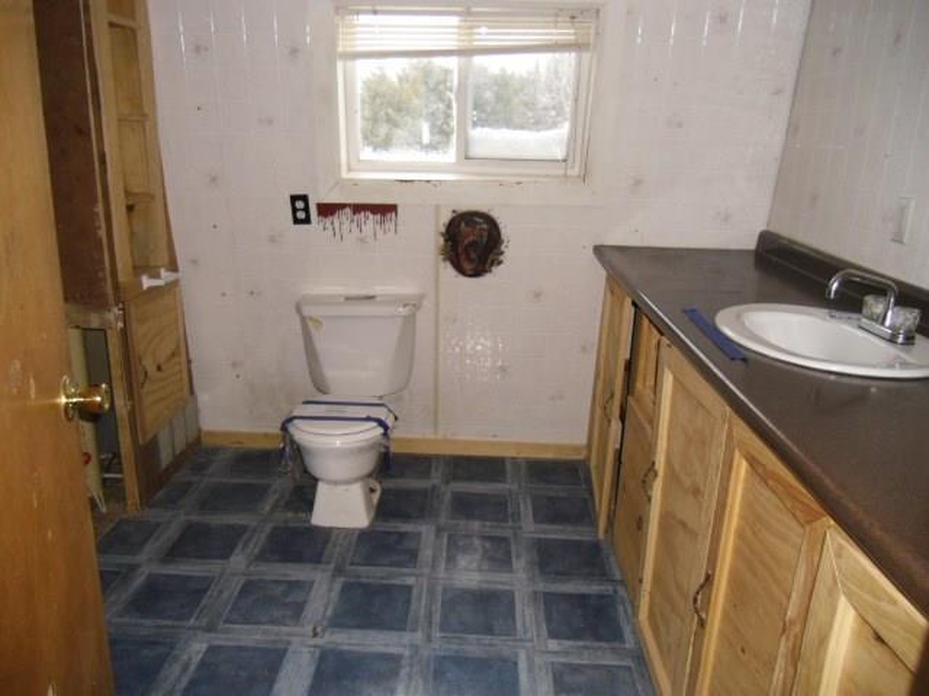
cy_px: 348
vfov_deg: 51.4
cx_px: 464
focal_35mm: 27
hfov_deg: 65.3
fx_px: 725
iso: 200
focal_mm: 4.9
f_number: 3.2
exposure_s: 1/60
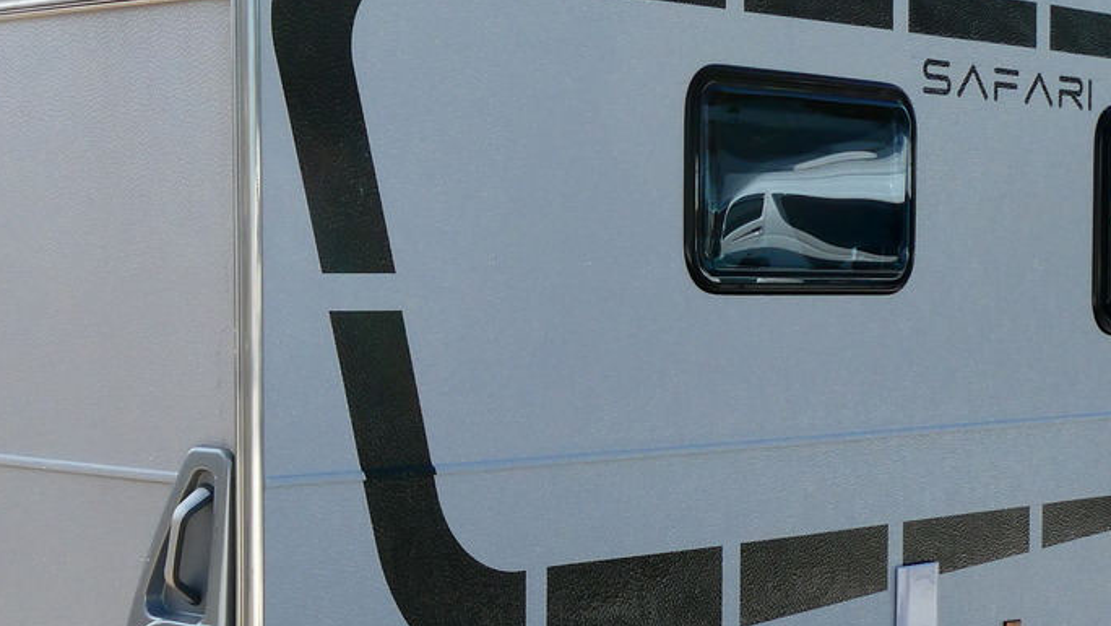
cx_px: 526
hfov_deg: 26.8
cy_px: 410
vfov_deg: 15.3
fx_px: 2328
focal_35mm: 79
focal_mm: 5.4
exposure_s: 1/1000
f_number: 3.5
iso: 80
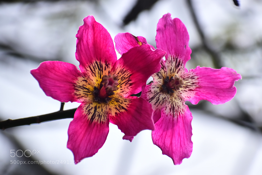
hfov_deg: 8.1
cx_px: 131
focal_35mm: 255
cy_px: 88
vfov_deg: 5.4
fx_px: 1856
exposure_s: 1/2500
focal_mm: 170
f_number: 6.3
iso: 640
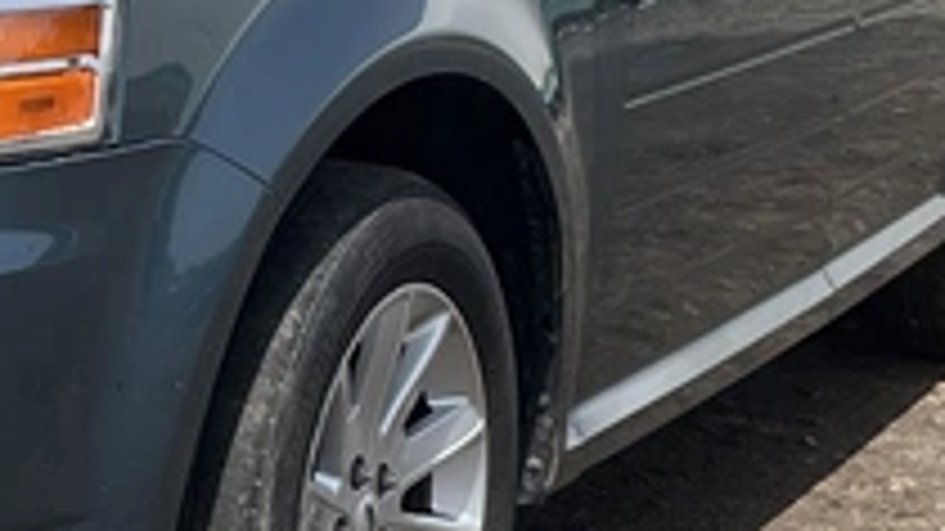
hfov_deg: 18.1
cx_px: -166
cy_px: 173
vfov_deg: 10.7
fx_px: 2831
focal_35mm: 113
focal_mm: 3
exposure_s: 1/1534
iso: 25
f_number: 1.8
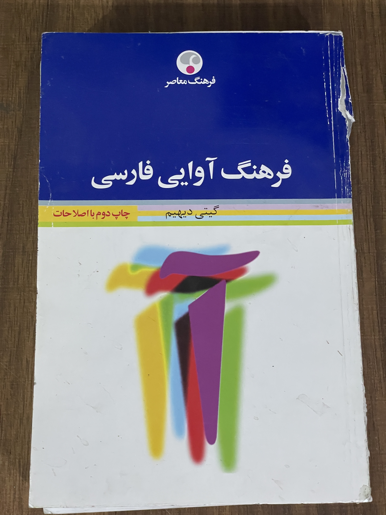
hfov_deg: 28.0
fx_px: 773
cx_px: 193
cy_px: 258
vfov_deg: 36.8
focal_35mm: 52
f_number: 2
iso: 640
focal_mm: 6
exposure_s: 1/60
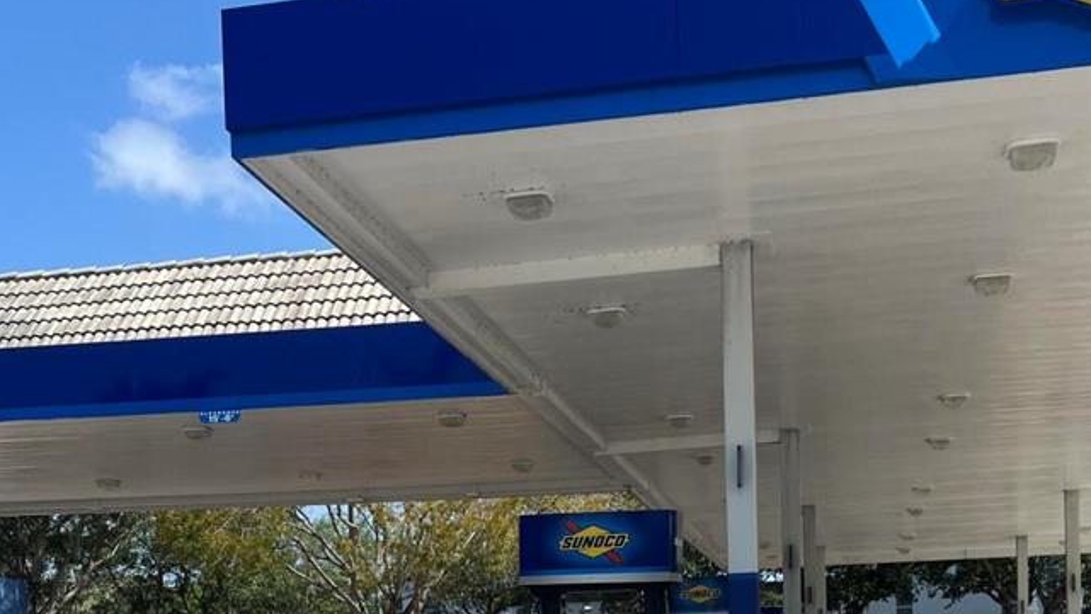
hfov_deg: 39.2
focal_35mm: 53
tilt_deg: +0.2
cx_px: 545
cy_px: 709
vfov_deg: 21.3
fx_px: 1534
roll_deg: -0.6
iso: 50
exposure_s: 1/4444
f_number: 1.5
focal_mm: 5.7
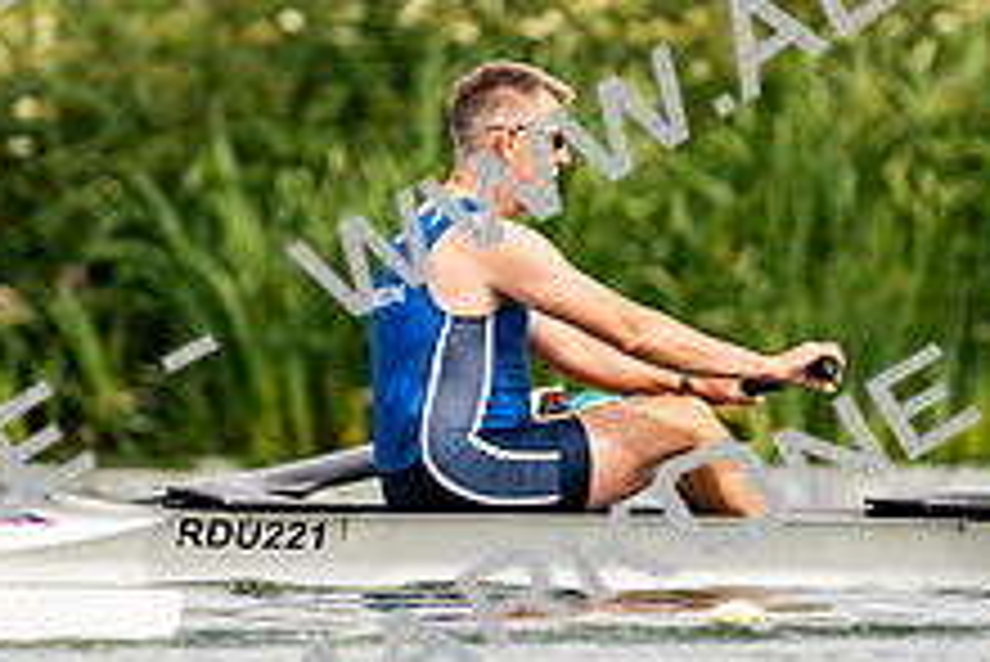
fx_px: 43560
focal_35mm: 1583
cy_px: 331
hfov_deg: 1.3
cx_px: 846
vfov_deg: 0.9
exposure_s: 1/2000
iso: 400
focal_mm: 600
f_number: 6.3
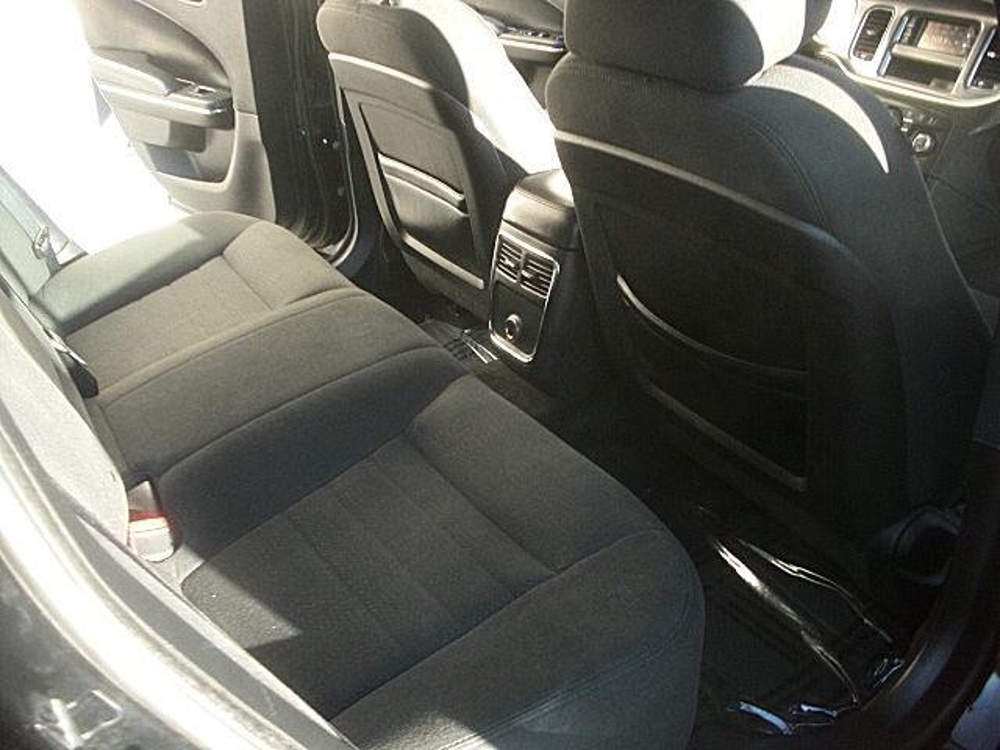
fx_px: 1040
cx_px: 500
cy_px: 375
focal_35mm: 36
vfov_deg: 39.7
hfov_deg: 51.4
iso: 200
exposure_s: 1/100
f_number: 2.8
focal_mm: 6.3
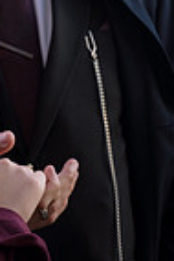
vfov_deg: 9.1
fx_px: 1605
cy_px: -81
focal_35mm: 222
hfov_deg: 6.1
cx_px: -88
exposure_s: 1/125
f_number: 4
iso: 100
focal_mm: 70
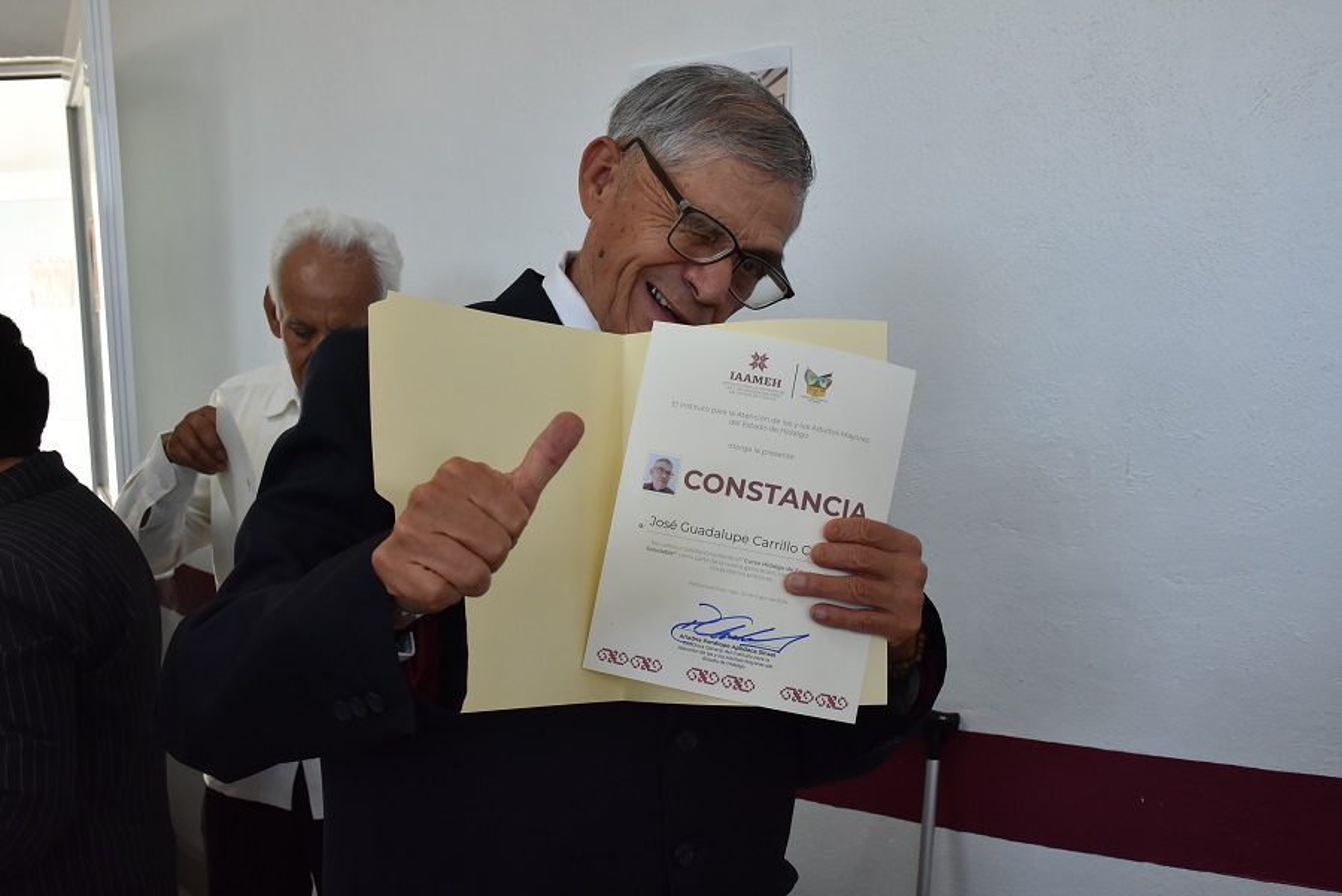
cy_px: 448
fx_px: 1287
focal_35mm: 34
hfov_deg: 55.1
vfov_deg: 38.4
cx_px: 671
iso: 800
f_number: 6.3
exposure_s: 1/160
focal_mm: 23
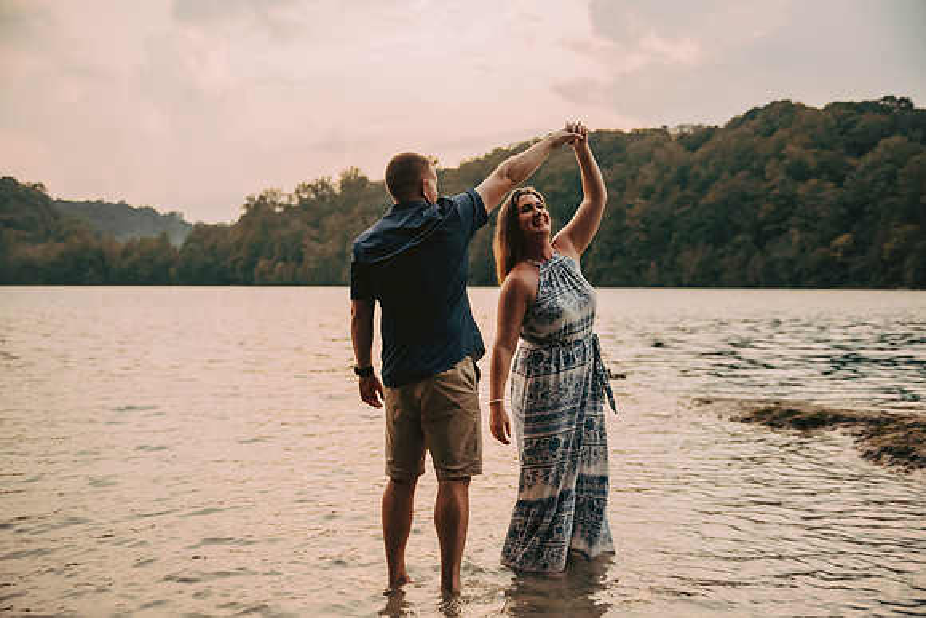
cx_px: 463
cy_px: 309
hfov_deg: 44.5
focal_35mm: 44
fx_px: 1132
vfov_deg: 30.5
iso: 2000
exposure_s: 1/2500
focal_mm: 44
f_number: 2.8
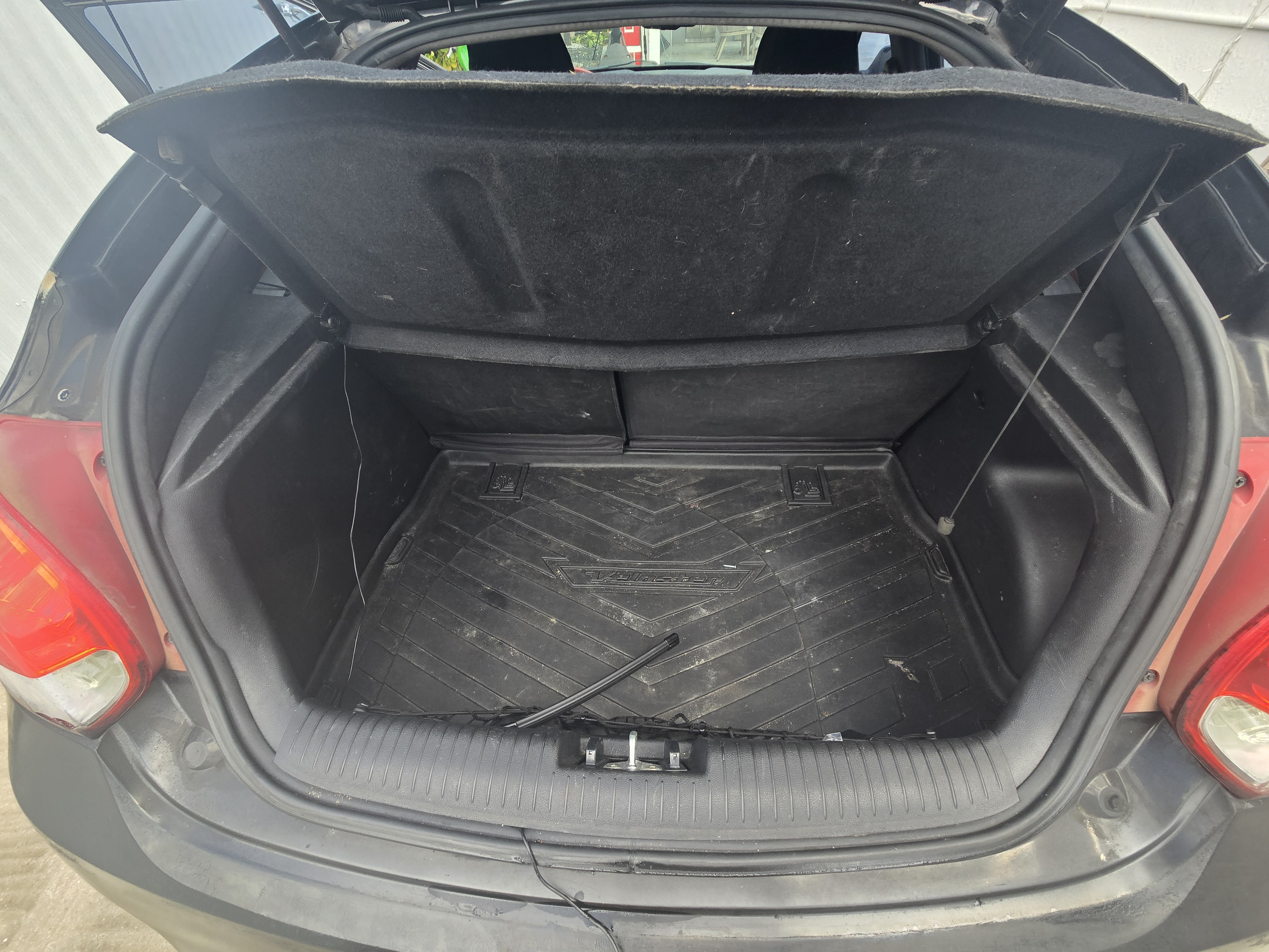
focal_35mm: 13
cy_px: 476
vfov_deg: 89.9
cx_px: 634
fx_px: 477
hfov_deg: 106.2
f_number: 2.2
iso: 50
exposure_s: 1/178
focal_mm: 2.2
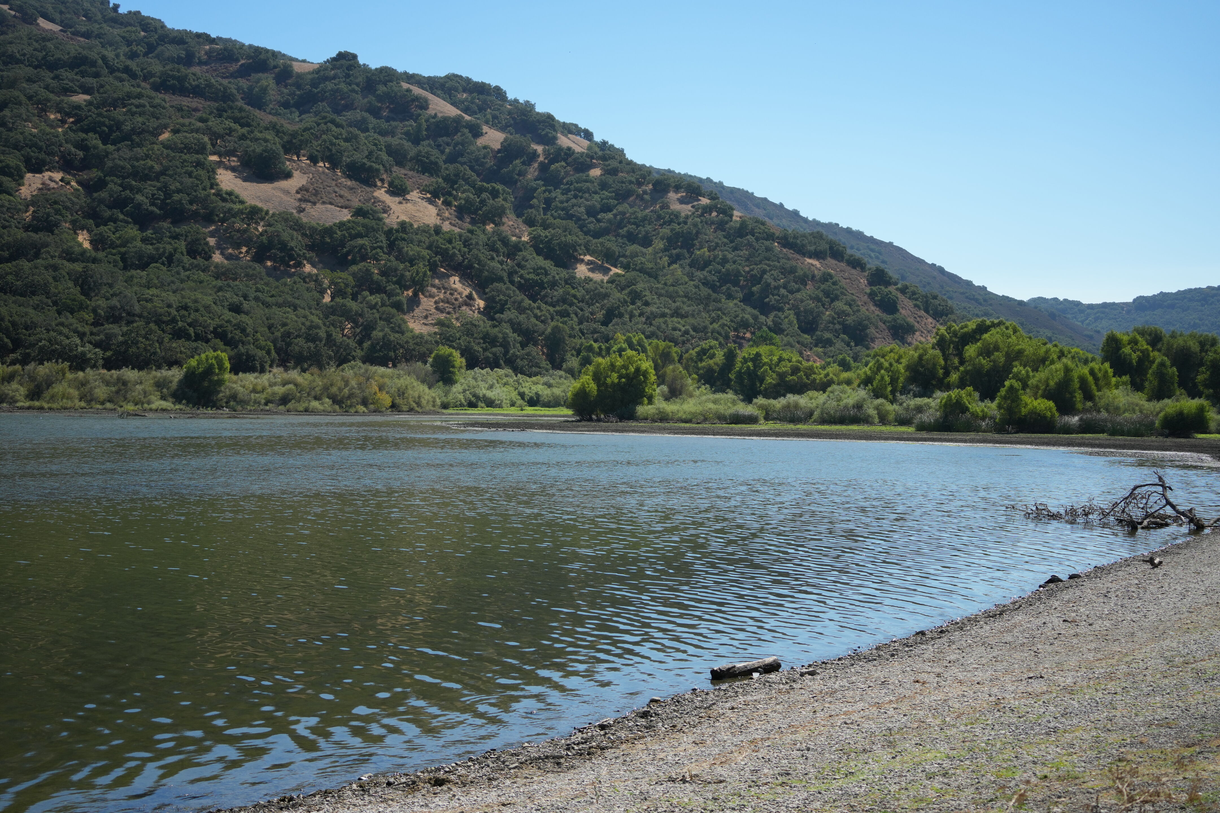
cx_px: 610
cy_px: 406
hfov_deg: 39.6
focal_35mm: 50
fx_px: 1694
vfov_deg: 27.0
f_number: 4.5
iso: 400
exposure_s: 1/2500
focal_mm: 50
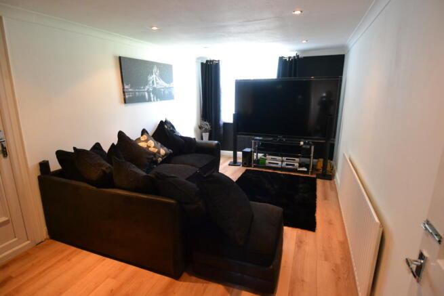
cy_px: 148
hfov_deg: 90.0
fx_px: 222
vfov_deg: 67.4
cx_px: 222
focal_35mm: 18
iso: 2200
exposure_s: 1/60
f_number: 4
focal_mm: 12
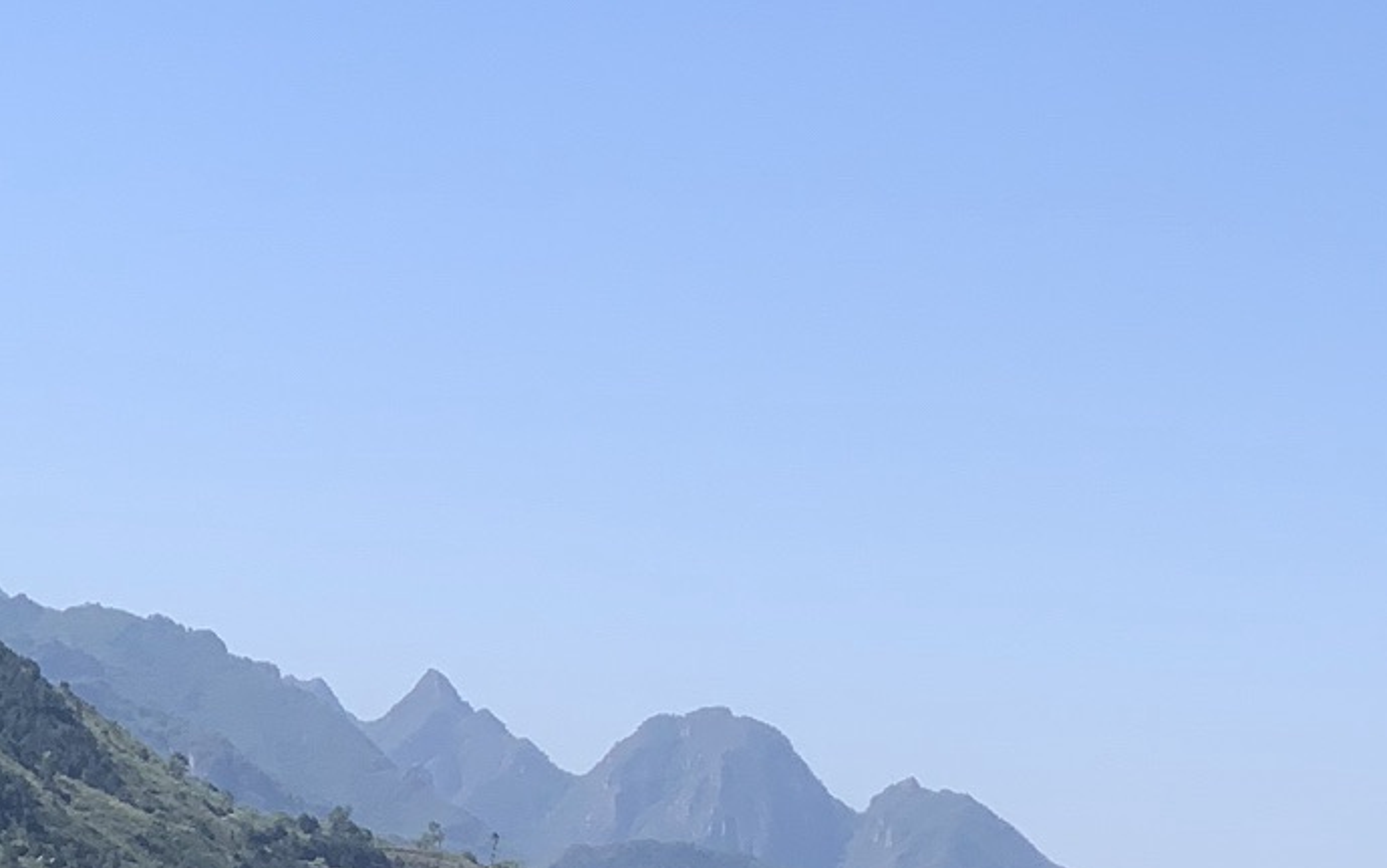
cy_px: 592
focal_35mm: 160
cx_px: 1107
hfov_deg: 13.0
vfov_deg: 8.2
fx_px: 6050
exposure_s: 1/1229
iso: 16
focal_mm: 6
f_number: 2.4
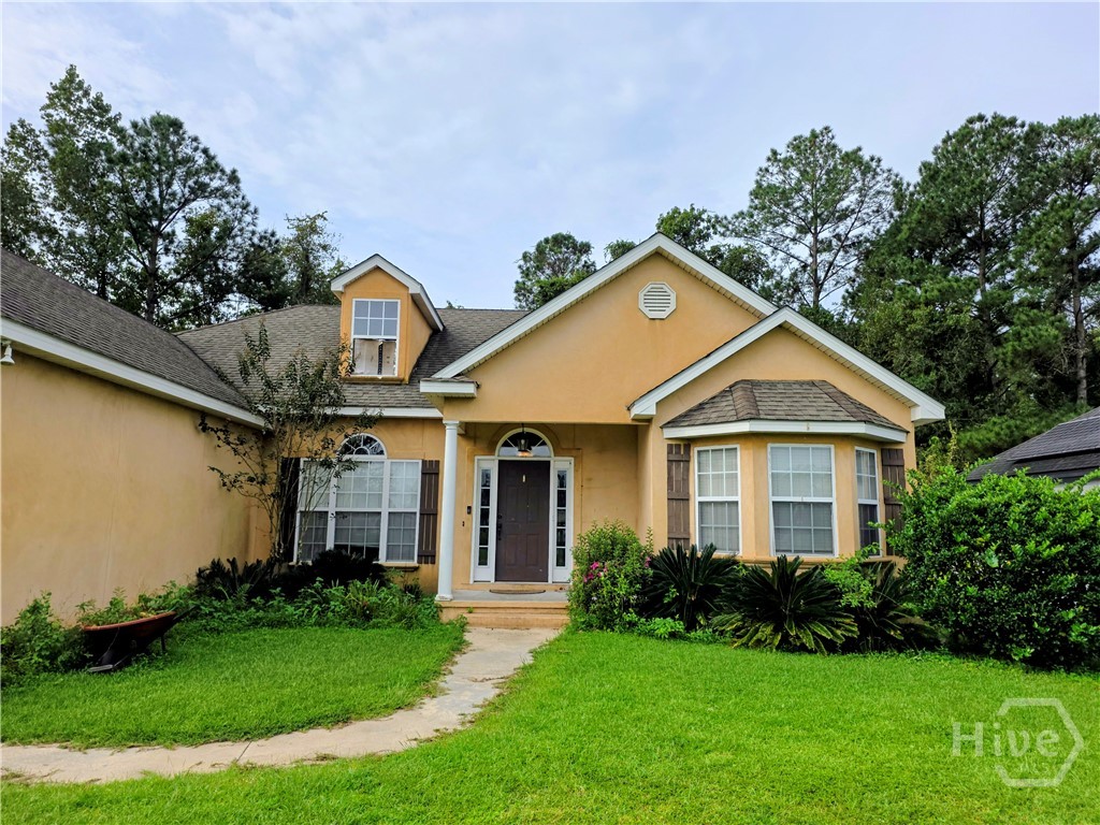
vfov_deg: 58.9
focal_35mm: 23
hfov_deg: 73.9
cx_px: 550
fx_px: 731
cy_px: 412
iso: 12
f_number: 1.7
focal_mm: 6.25
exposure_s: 1/843
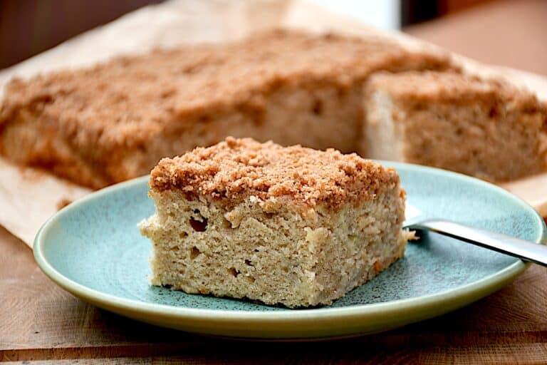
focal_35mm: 127
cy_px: 182
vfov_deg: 10.8
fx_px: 1930
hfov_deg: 16.1
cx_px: 274
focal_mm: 85
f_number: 5.3
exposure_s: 1/60
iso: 360
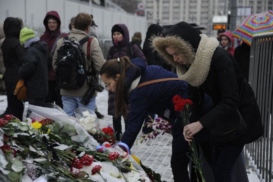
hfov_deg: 22.6
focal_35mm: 90
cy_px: 91
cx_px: 136
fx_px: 682
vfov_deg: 15.2
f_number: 5.3
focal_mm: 90
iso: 640
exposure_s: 1/320
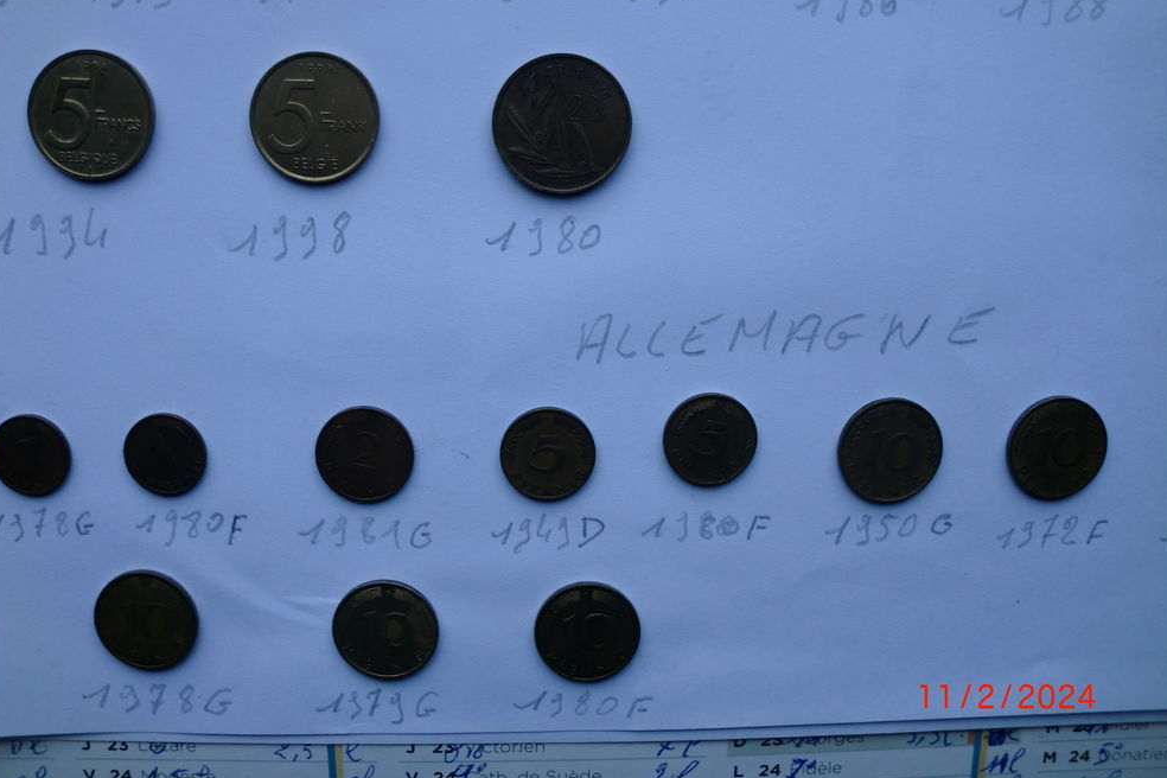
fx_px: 1199
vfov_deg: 35.9
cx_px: 580
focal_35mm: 37
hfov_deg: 51.9
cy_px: 342
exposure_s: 1/160
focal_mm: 6.3
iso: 64
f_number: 3.1
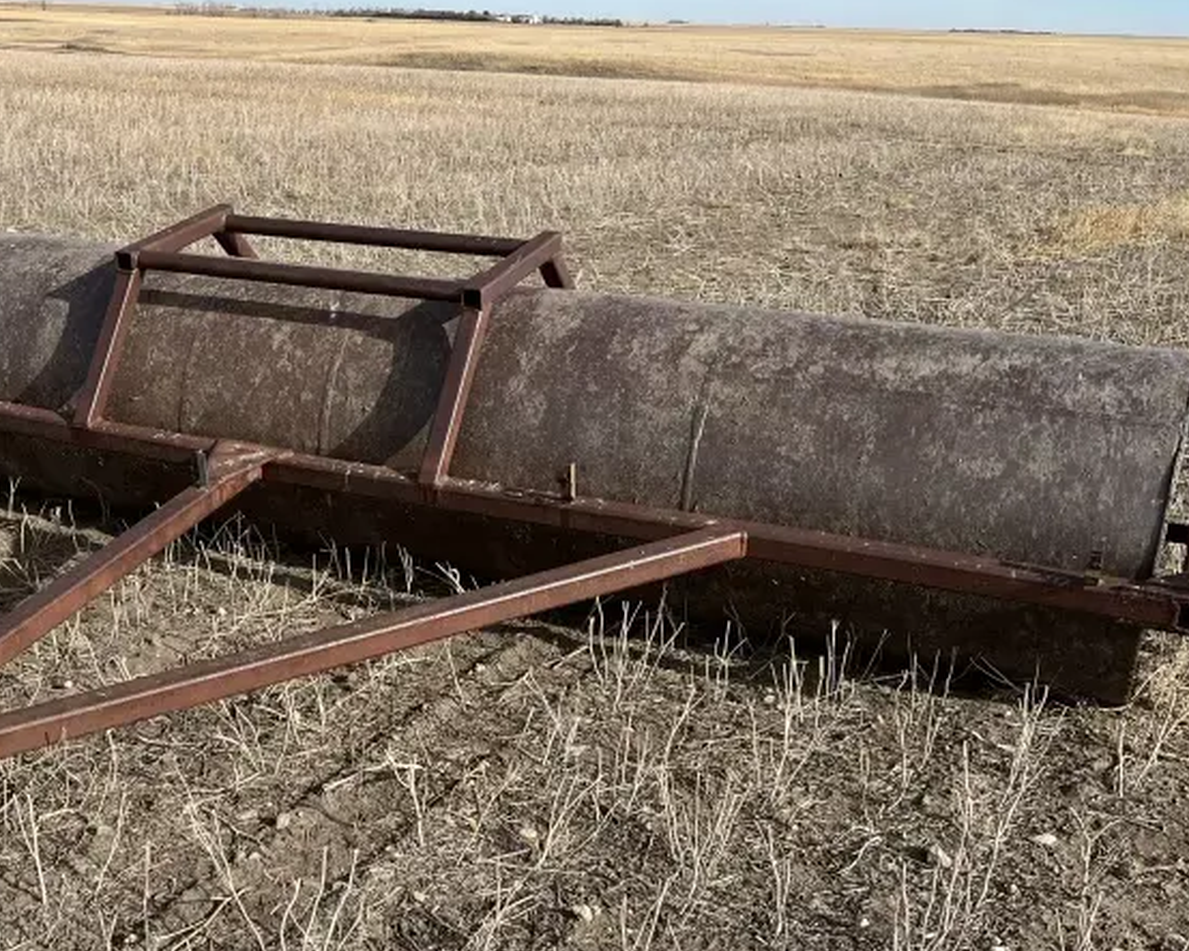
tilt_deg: -21.2
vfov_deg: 33.9
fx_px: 1548
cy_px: 612
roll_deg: -1.1
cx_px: 380
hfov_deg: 41.4
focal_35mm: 44
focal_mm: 5.7
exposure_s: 1/2695
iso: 50
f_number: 1.5
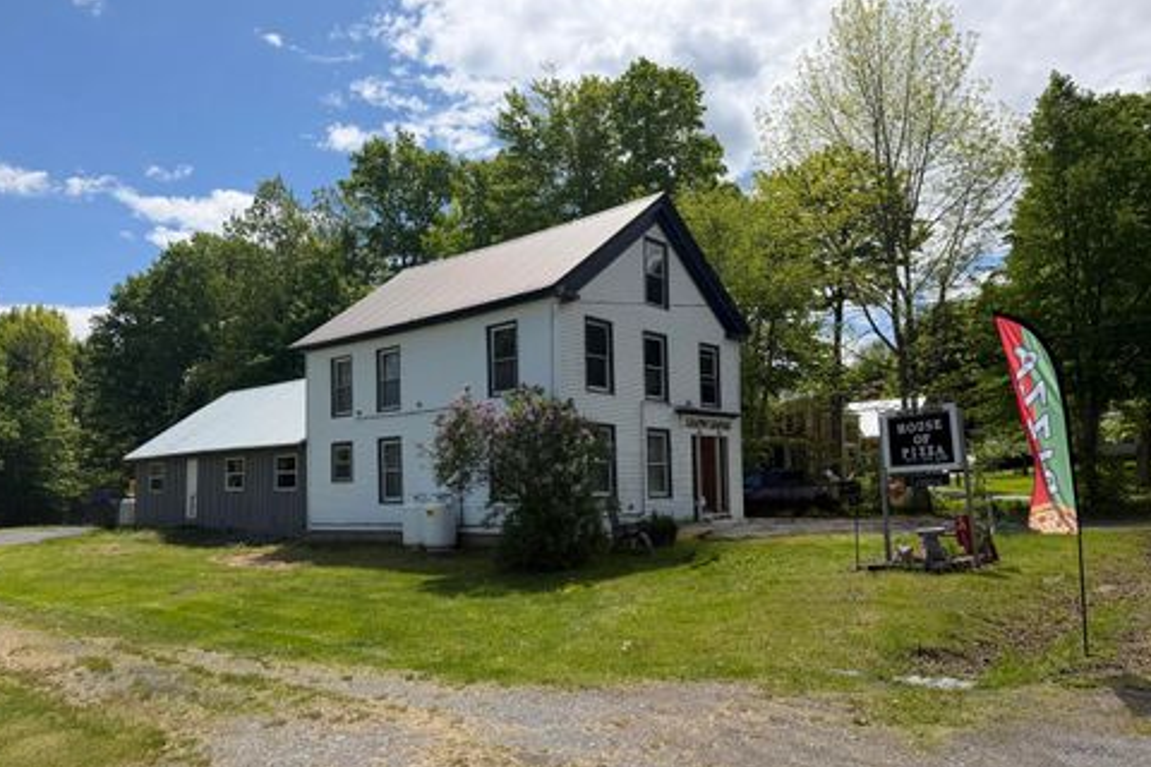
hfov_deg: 69.4
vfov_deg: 49.5
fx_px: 831
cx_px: 566
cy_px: 428
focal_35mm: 26
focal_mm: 6.76
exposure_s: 1/5714
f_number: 1.78
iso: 80
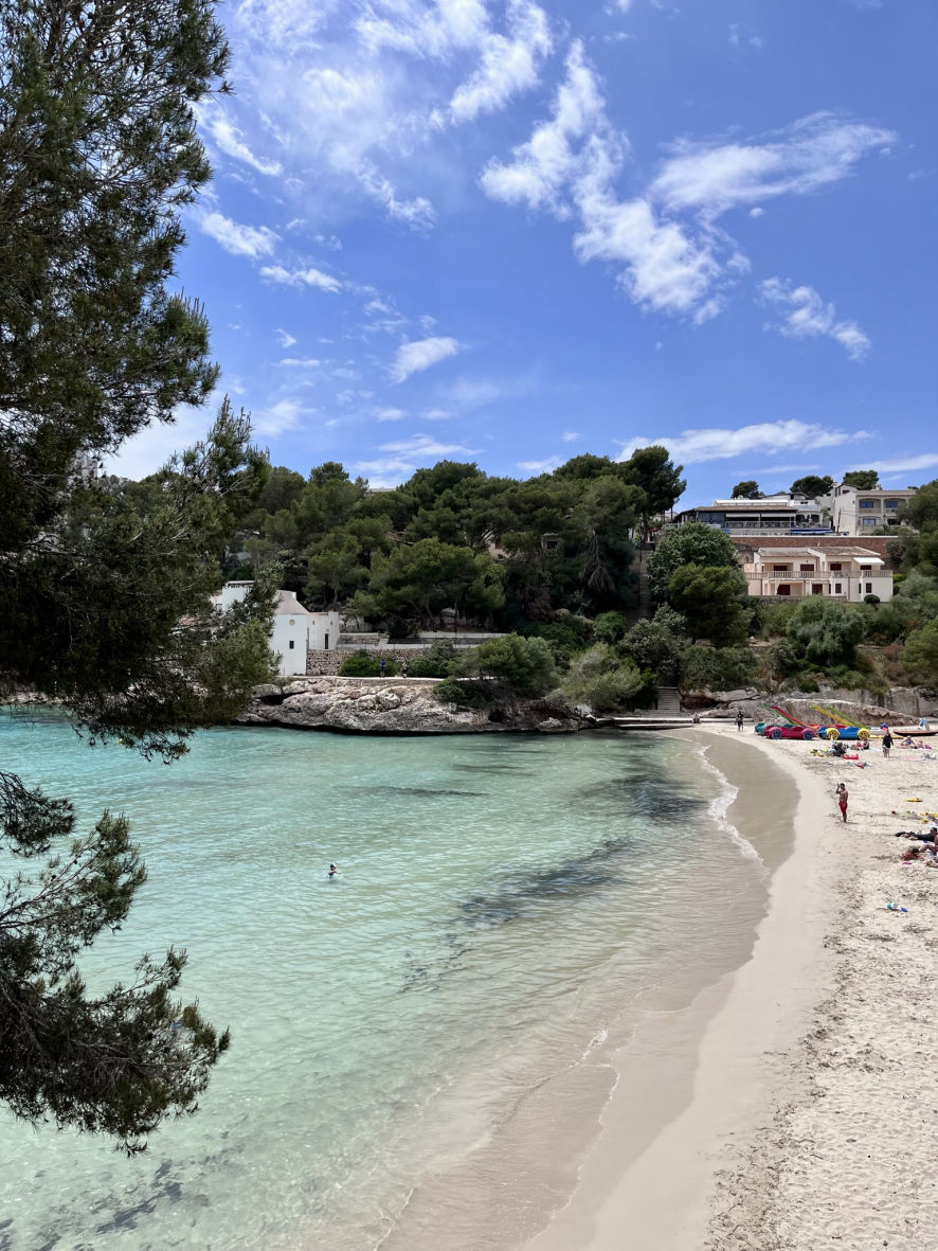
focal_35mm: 26
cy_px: 626
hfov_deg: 53.1
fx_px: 939
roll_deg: +0.2
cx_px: 469
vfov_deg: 67.3
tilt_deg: +0.9
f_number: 1.6
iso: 50
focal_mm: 5.1
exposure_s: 1/5848
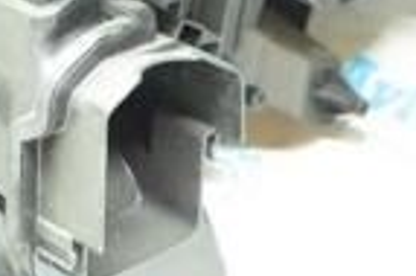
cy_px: -275
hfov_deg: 13.9
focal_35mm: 148
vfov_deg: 8.7
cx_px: 145
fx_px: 1708
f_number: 3.8
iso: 6400
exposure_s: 1/40
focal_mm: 22
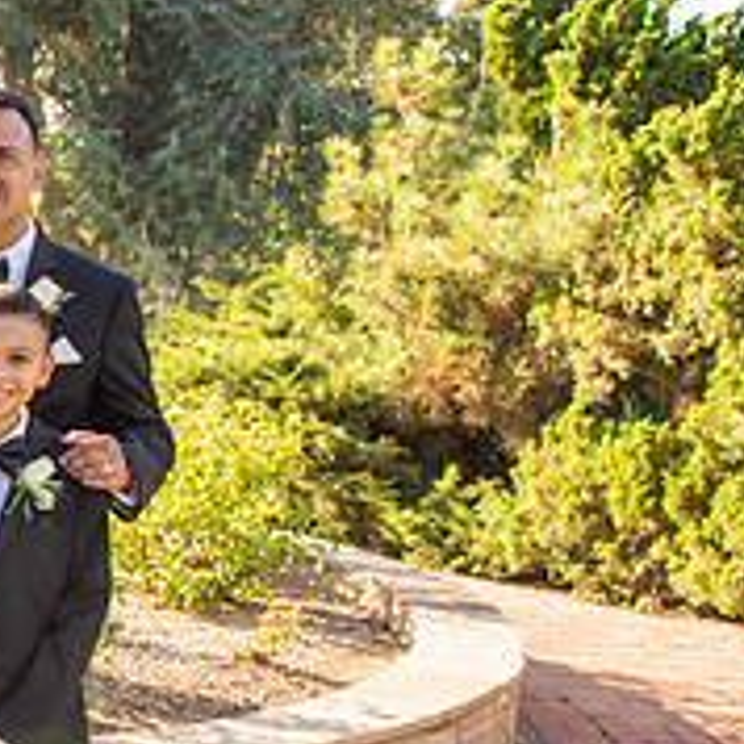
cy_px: 578
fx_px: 1848
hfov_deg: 18.9
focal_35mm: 76
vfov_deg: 22.5
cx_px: -482
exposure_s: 1/250
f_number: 5.6
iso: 200
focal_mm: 24
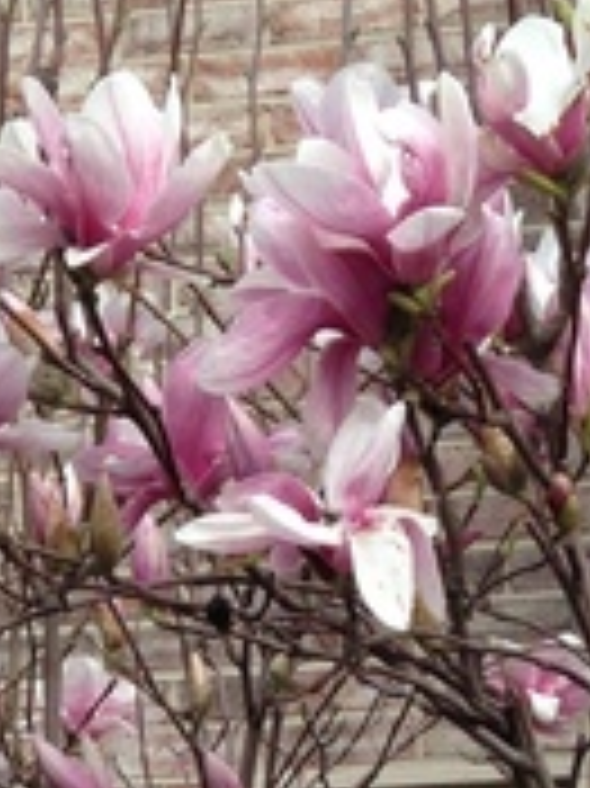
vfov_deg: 14.3
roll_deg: -0.3
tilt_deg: +7.8
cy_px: 1272
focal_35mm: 126
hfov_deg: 11.7
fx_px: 2867
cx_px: 378
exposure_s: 1/417
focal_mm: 4.12
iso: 50
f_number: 2.4
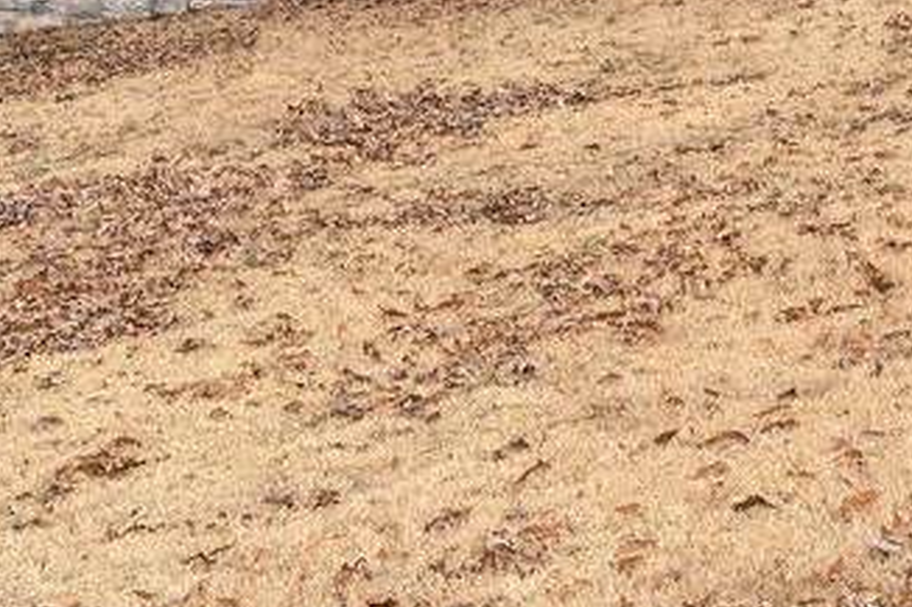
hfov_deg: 19.0
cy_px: -273
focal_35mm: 102
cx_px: 1063
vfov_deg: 12.8
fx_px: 2583
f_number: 4
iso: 100
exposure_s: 1/200
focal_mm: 26
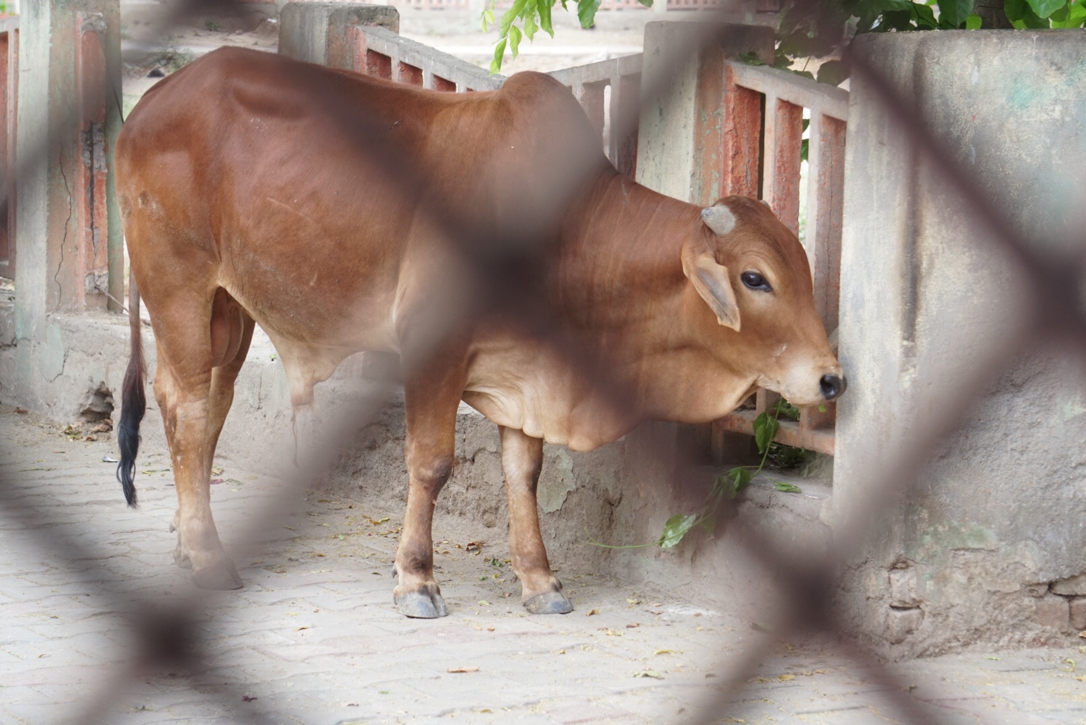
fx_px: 3622
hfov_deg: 17.1
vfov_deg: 11.4
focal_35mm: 120
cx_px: 543
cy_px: 362
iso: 640
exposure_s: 1/125
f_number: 6.3
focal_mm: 80
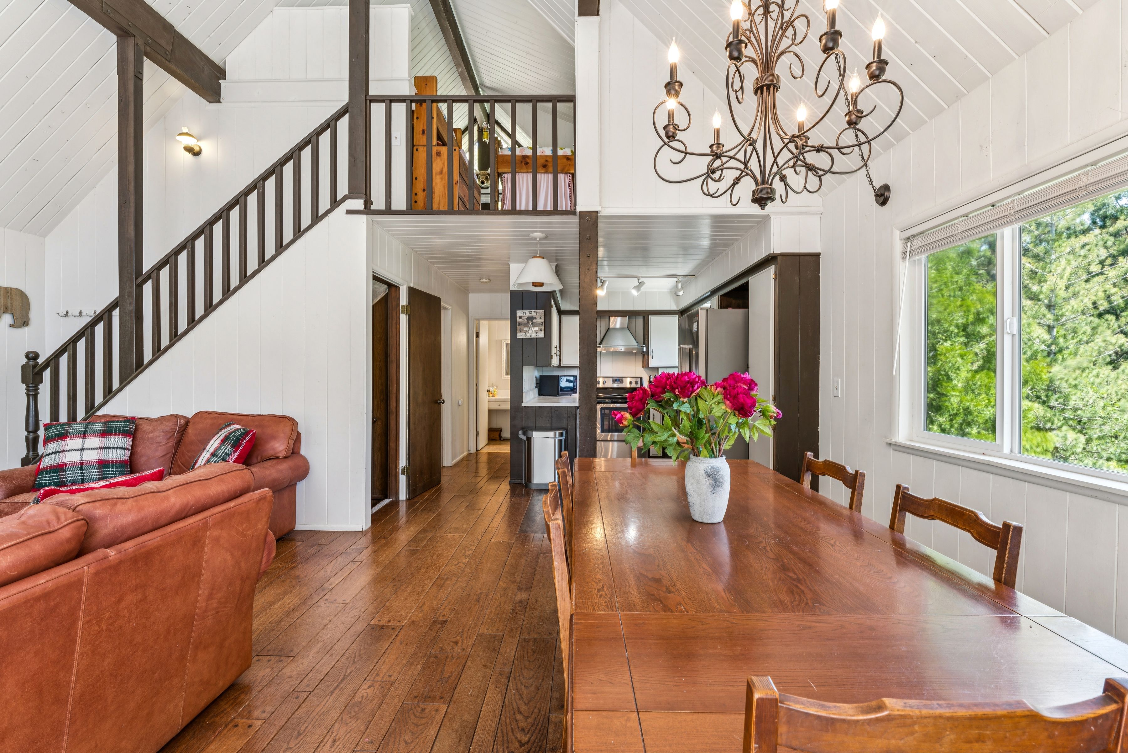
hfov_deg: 95.7
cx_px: 564
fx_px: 511
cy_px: 376
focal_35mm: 16
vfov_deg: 72.7
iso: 100
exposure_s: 1/1.67
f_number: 13
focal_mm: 16.3
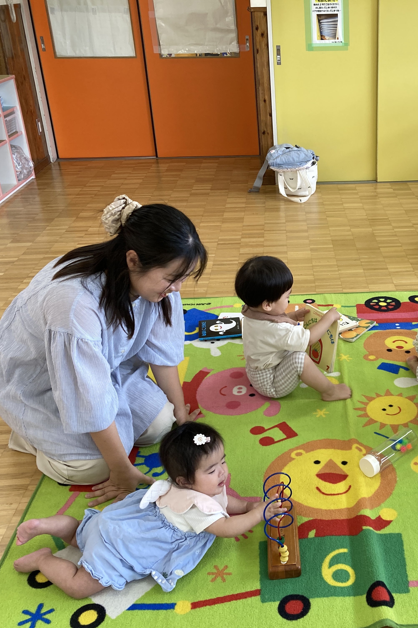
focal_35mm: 39
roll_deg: +0.7
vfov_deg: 49.6
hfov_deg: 32.9
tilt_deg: -24.8
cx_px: 357
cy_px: 314
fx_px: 679
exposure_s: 1/100
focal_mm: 3.99
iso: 80
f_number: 1.8
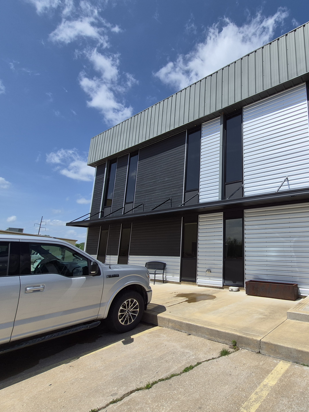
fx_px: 214
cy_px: 205
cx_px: 217
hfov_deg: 68.6
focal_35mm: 18
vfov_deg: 87.8
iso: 40
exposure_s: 1/3184
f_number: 2.2
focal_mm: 1.74
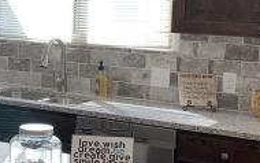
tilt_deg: -7.3
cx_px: 29
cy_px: 79
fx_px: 659
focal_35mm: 93
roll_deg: -1.7
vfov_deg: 14.1
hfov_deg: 21.8
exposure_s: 1/120
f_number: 1.8
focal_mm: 4.25
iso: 50
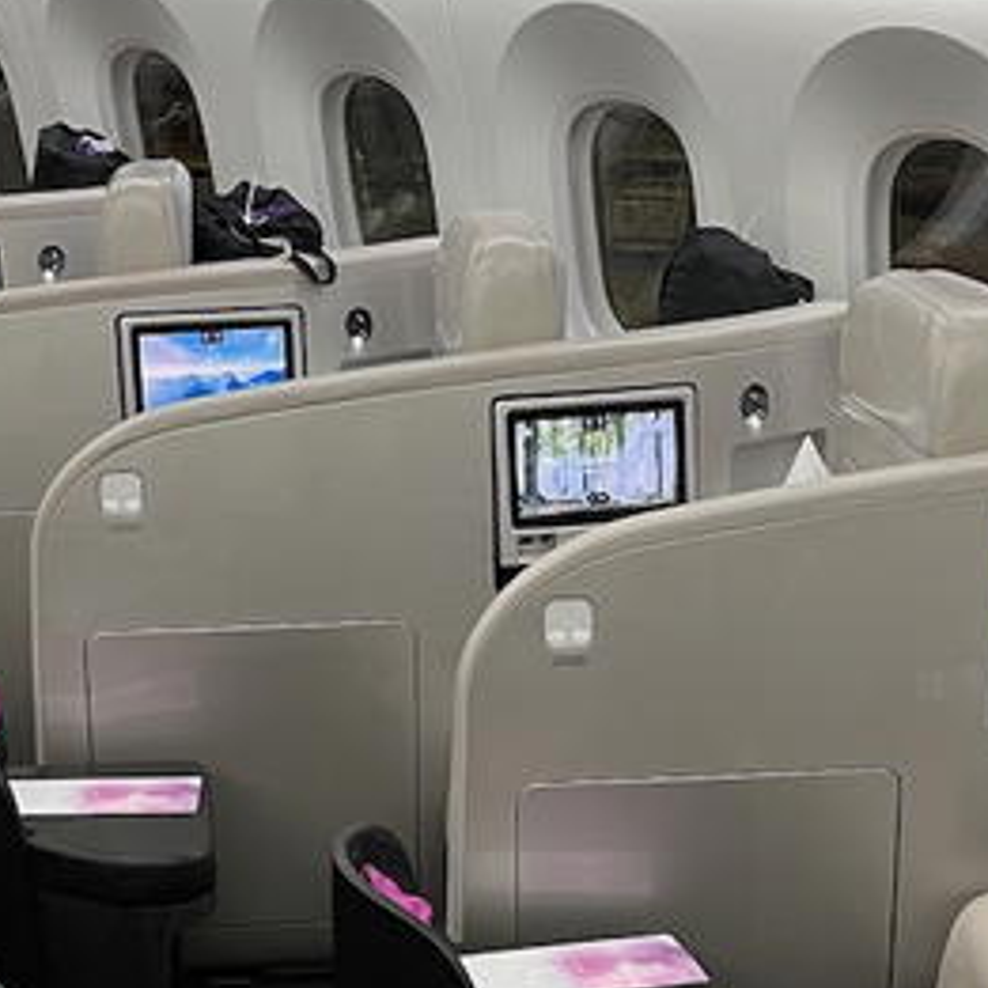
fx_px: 2390
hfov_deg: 23.4
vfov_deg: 23.2
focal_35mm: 74
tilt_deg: -19.6
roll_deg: -1.4
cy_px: 681
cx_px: 447
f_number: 1.5
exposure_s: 1/56
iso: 250
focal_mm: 5.7
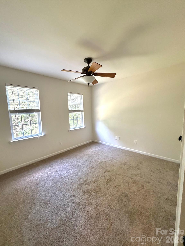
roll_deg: +1.3
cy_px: 123
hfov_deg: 85.7
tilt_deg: -7.0
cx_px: 92
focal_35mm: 14
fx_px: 100
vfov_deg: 102.1
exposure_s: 1/100
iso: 320
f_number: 2.2
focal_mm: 2.22
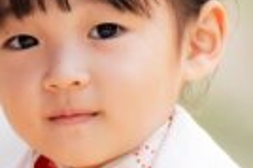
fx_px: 9441
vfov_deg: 1.0
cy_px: 241
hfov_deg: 1.5
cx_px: 38
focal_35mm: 1345
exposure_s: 1/250
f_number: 3.2
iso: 100
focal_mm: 180
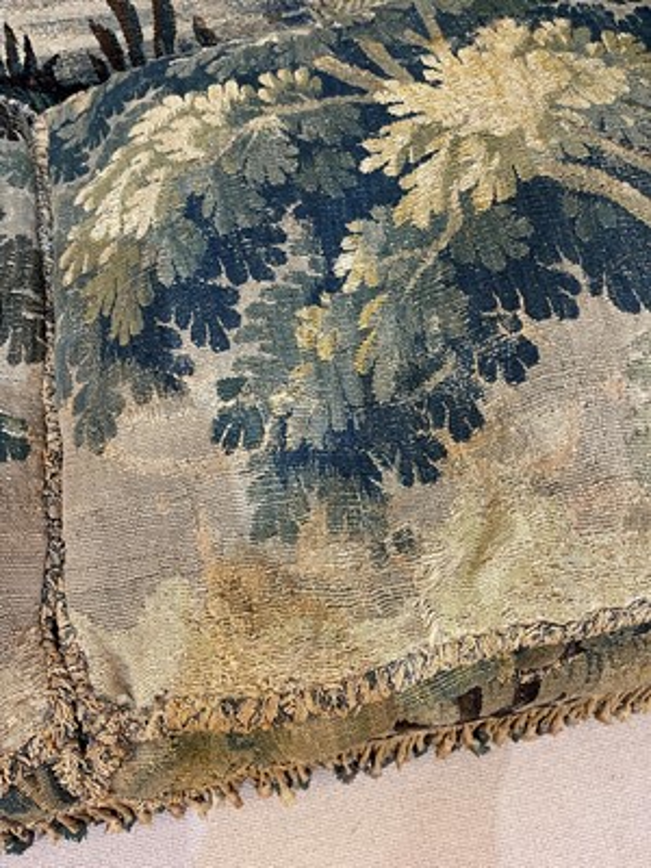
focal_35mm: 25
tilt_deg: -62.8
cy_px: 434
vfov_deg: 69.4
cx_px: 326
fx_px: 627
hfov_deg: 54.9
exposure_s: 1/50
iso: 200
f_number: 1.6
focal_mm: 5.1
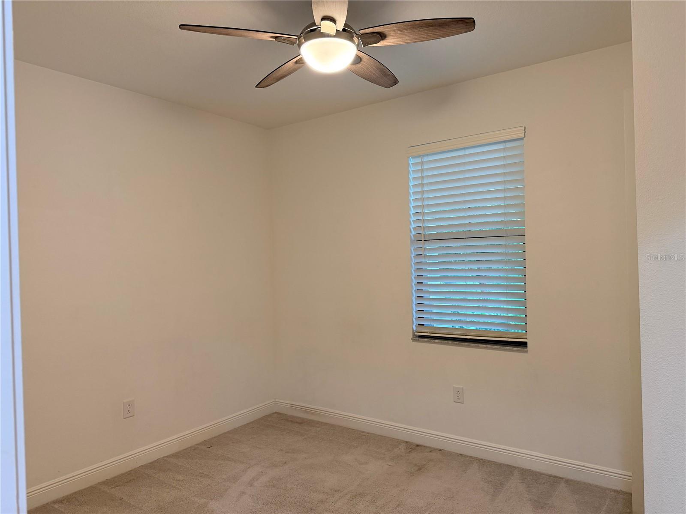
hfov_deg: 71.6
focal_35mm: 24
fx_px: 476
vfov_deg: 56.8
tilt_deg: -0.9
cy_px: 257
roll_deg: +1.2
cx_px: 343
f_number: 1.78
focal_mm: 6.76
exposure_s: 1/60
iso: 320
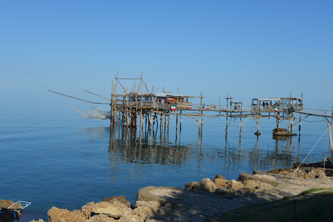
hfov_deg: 41.1
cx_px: 166
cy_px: 111
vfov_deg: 28.1
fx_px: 444
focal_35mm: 48
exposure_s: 1/320
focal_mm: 48
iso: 100
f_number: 9
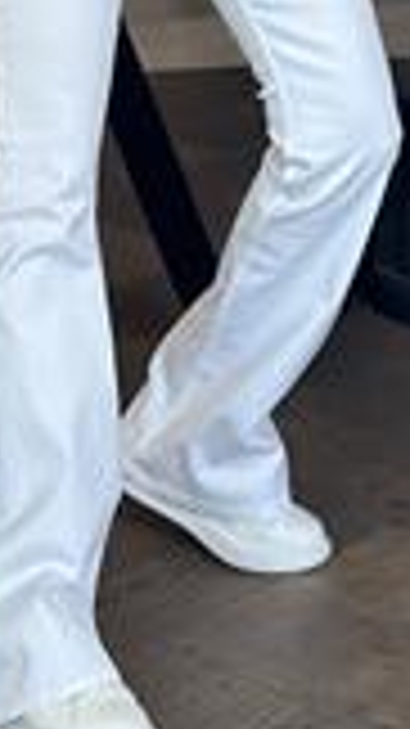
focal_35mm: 163
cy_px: -166
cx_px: 230
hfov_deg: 7.4
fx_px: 3154
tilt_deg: -20.2
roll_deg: +4.2
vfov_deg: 12.8
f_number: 1.78
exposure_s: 1/60
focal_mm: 6.86
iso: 125
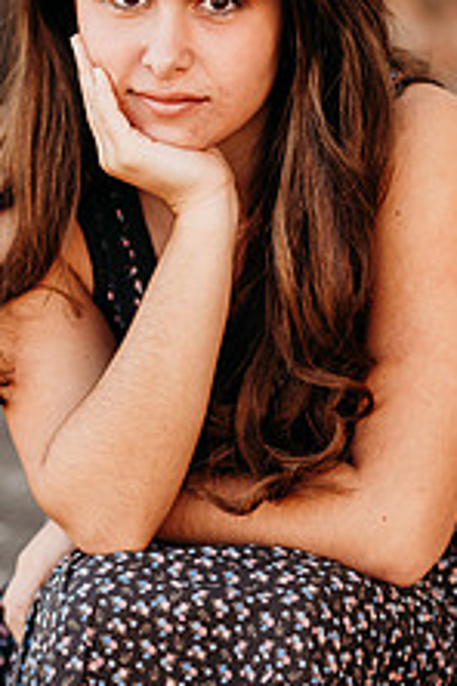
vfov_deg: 11.9
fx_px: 3275
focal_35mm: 172
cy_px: 188
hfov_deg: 8.0
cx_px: 157
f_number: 2.2
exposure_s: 1/500
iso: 100
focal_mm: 85
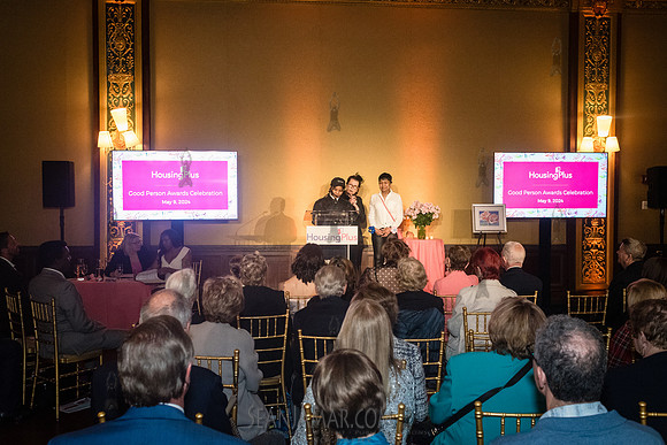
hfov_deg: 54.2
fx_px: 652
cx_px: 334
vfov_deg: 37.7
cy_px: 222
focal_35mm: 35
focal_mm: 35
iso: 6400
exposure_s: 1/160
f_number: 5
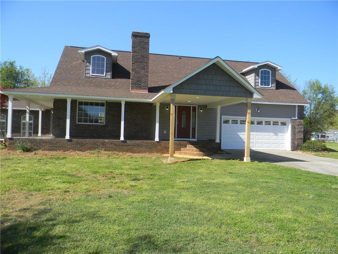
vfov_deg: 49.7
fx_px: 273
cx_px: 169
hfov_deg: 63.4
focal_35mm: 28
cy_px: 127
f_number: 3.5
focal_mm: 5
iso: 80
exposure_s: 1/579
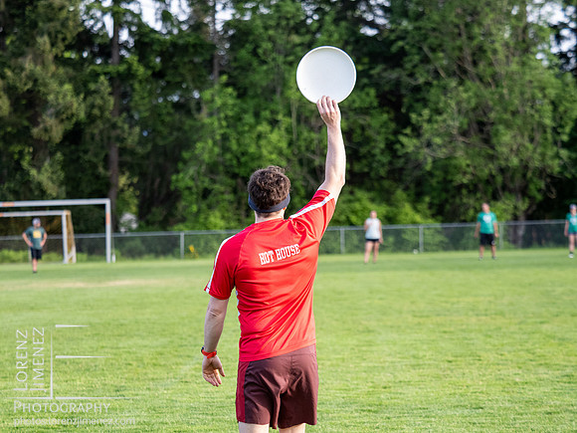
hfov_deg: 14.1
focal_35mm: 140
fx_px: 2334
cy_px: 216
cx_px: 288
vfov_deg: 10.6
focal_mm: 70
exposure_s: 1/1000
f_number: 2.8
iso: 640
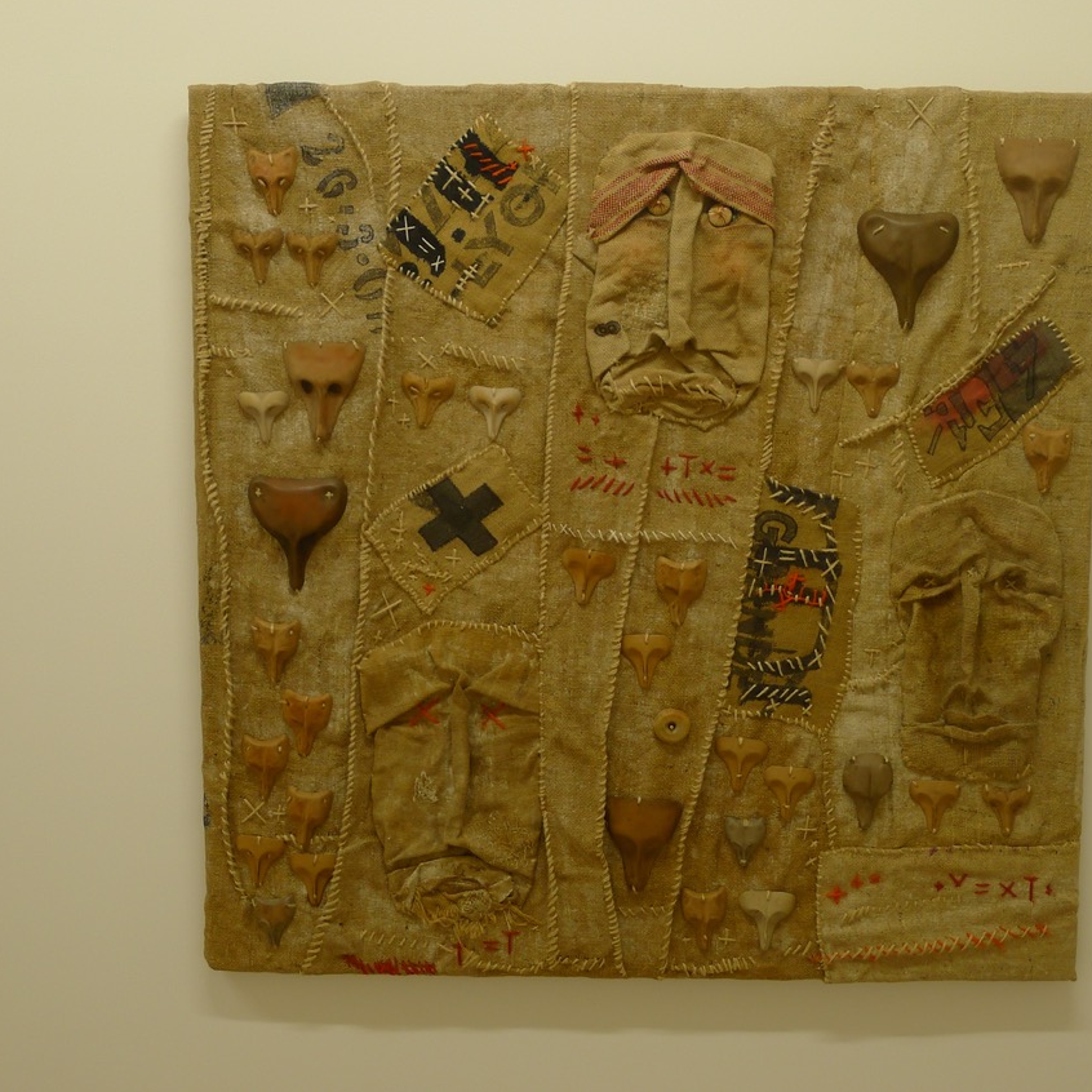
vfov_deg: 37.6
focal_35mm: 45
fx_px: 1606
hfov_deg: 37.4
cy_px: 542
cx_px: 653
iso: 80
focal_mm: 7.5
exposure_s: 1/80
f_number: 2.3
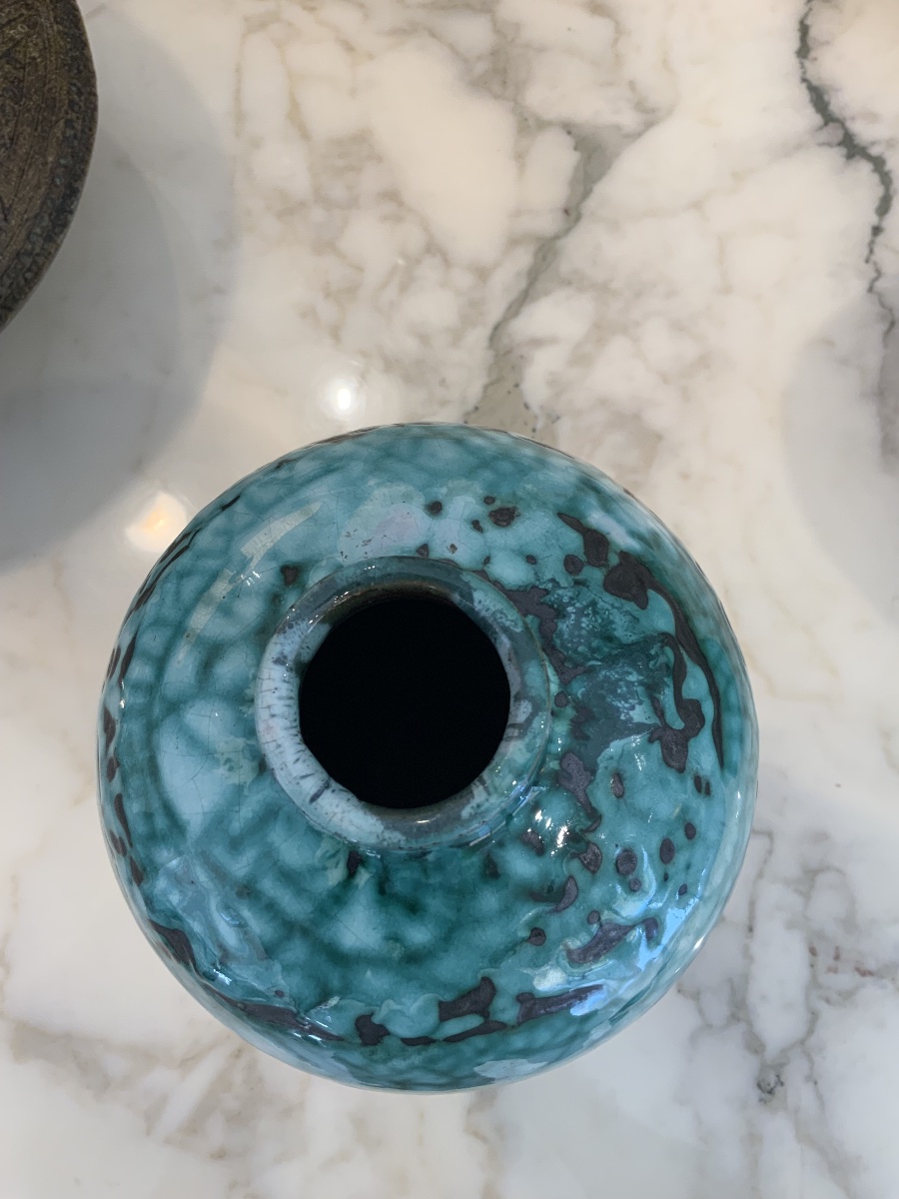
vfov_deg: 61.7
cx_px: 450
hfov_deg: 48.2
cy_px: 600
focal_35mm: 29
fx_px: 1004
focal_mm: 3
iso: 50
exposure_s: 1/100
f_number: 1.8
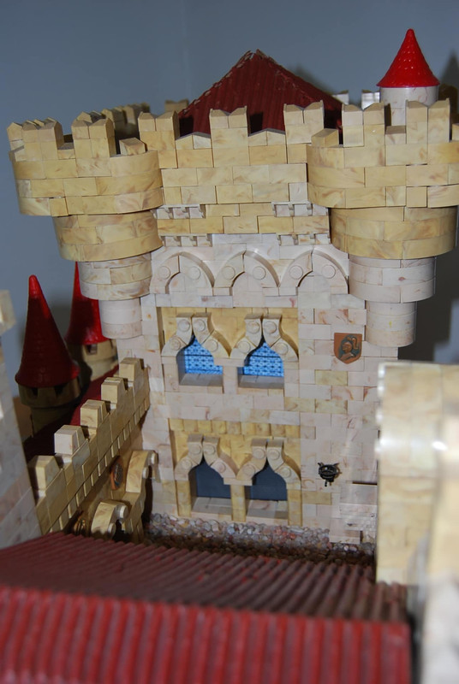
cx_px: 230
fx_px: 686
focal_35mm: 36
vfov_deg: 53.1
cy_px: 342
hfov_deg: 37.0
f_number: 4
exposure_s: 1/60
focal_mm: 24
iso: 200
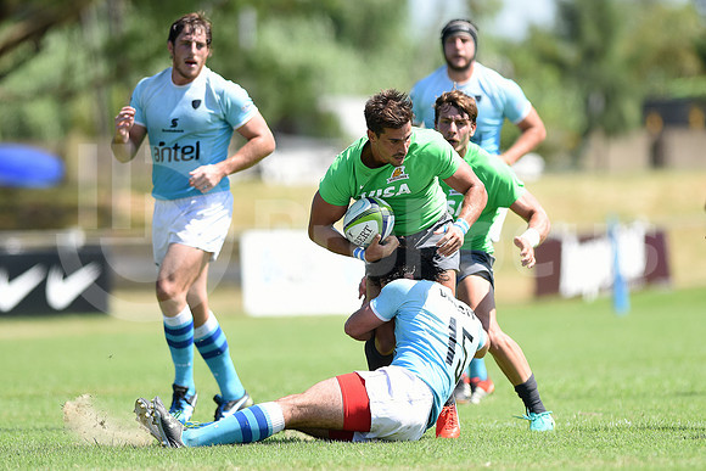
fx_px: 5884
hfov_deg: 6.9
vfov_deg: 4.6
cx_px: 353
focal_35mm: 300
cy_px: 236
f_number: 2.8
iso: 200
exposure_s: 1/1600
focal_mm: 300
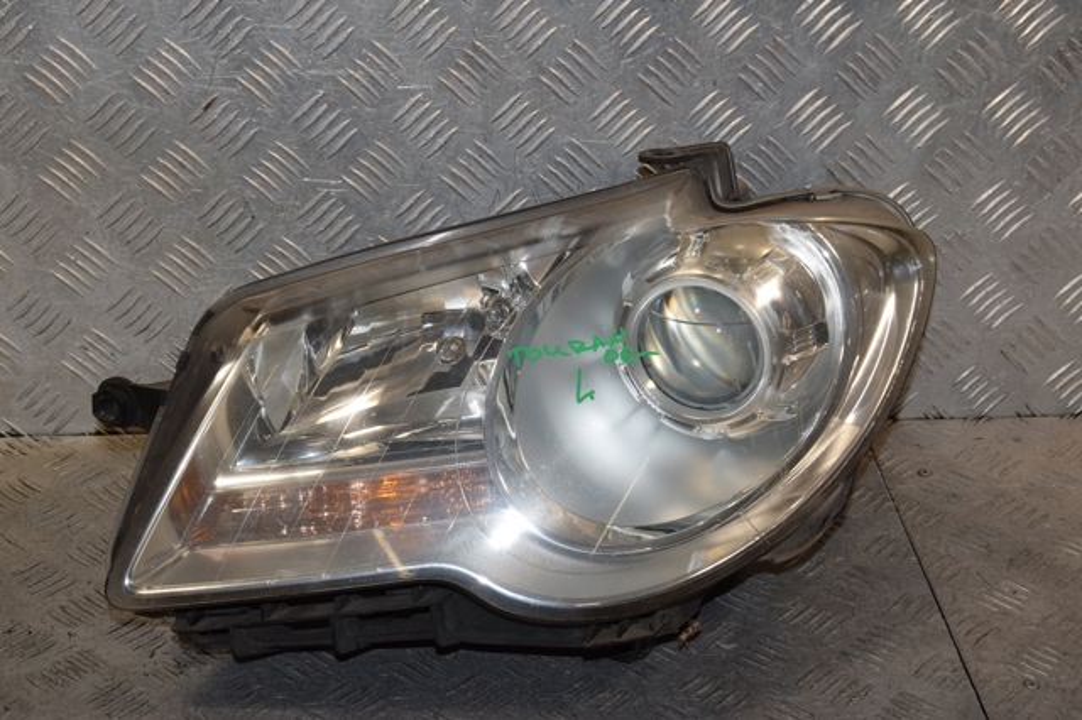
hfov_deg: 29.9
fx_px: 2028
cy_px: 360
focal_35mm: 68
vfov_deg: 20.1
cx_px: 541
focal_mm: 45
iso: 800
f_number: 13
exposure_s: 1/200
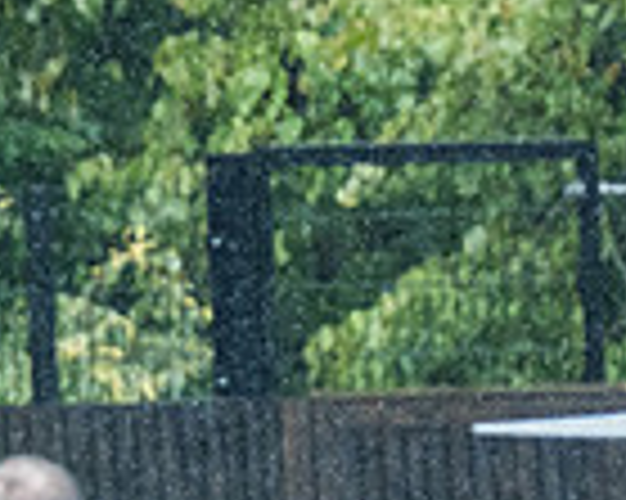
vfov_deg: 1.1
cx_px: 429
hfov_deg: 1.3
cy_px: 716
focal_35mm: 1440
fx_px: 26660
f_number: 4
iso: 1000
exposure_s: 1/1250
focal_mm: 210
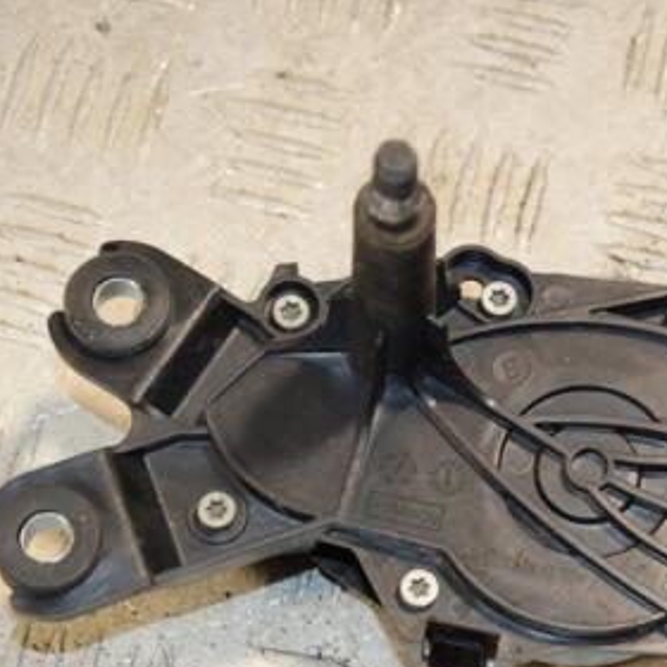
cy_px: 395
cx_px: 541
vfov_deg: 13.3
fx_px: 2856
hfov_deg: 13.3
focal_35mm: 131
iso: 800
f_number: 6.3
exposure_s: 1/200
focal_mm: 48
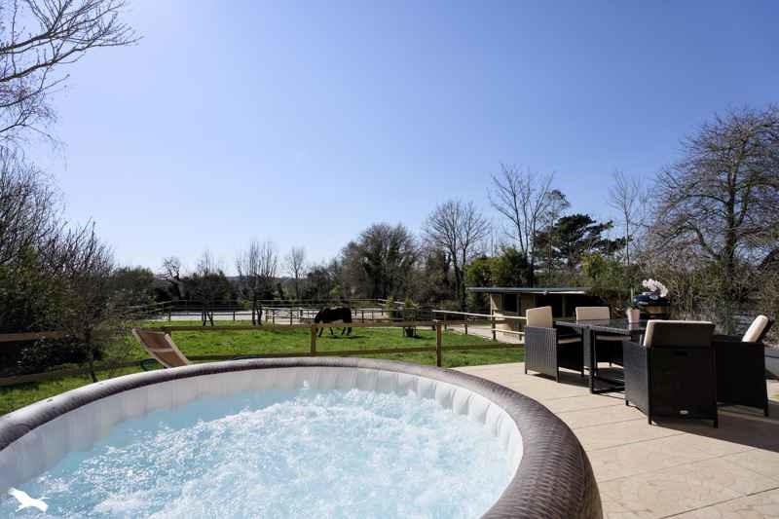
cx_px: 390
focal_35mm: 16
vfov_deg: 73.7
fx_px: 346
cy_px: 260
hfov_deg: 96.7
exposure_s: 1/4000
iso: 640
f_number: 8
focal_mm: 16
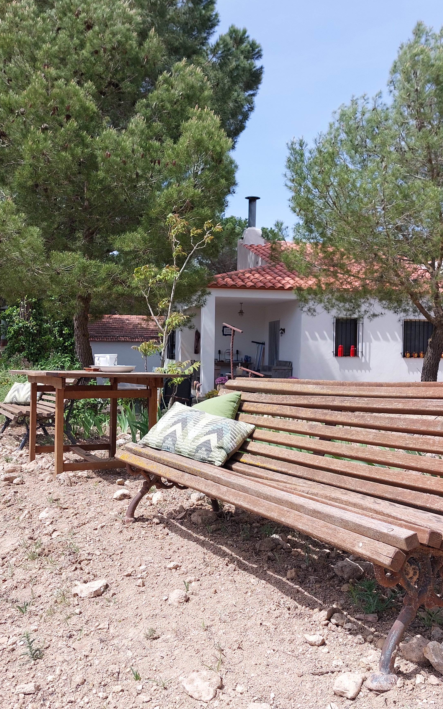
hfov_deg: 37.3
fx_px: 657
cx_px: 234
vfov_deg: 56.7
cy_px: 355
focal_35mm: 34
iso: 25
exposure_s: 1/794
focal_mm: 5.23
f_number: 1.8
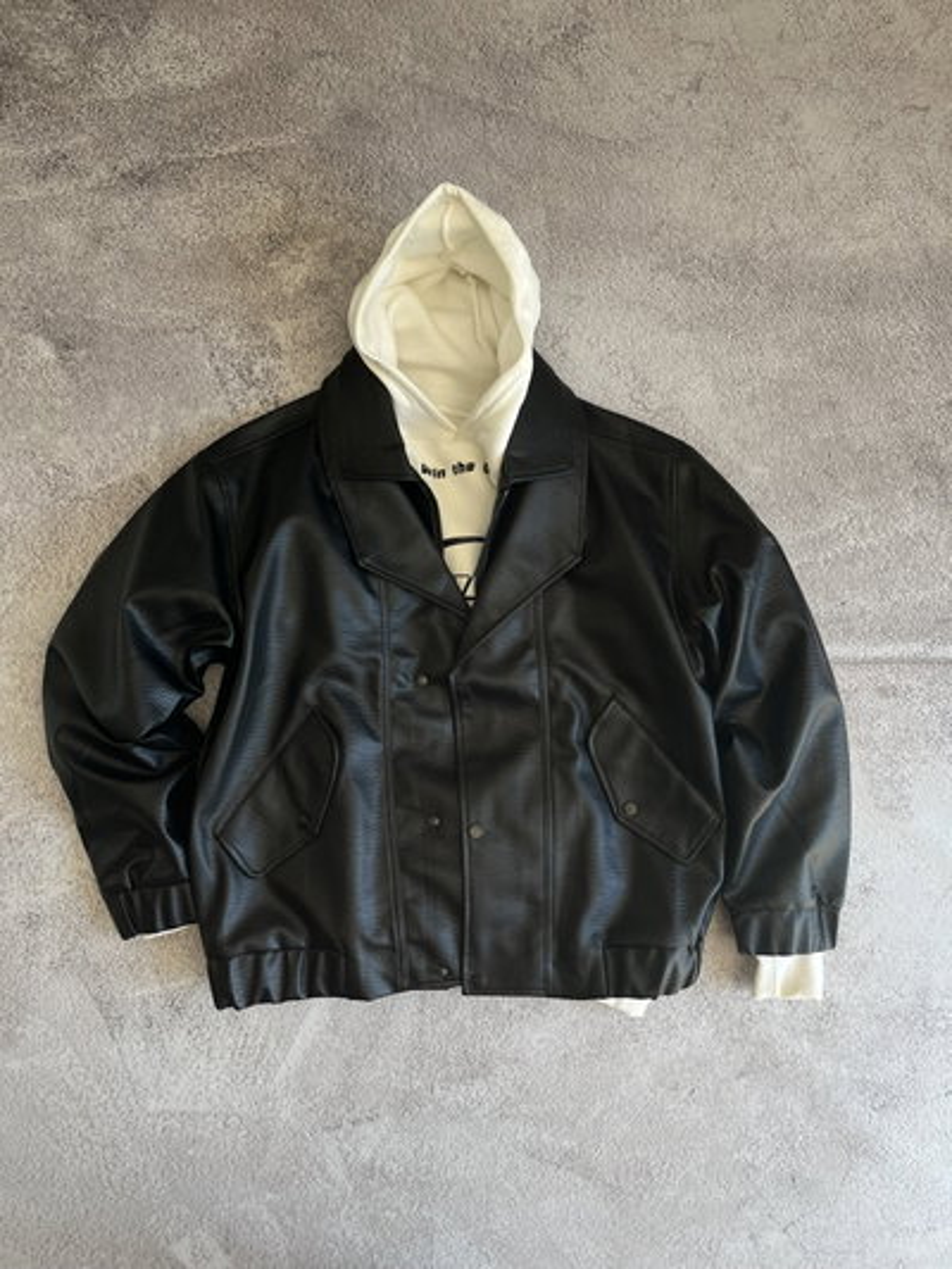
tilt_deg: -87.2
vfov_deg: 67.3
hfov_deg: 53.1
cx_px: 476
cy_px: 634
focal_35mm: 26
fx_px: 953
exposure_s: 1/157
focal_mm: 5.1
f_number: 1.6
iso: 40
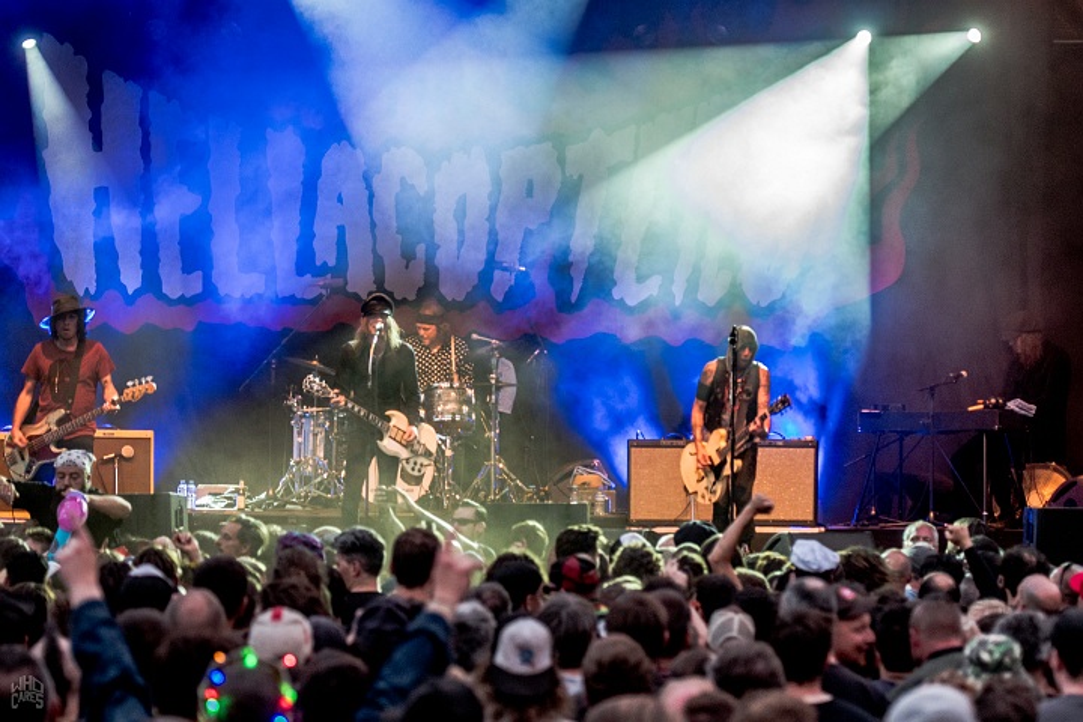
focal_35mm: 135
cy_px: 361
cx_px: 542
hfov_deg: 15.2
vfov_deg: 10.2
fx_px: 4061
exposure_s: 1/80
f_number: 2.8
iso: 1600
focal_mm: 90
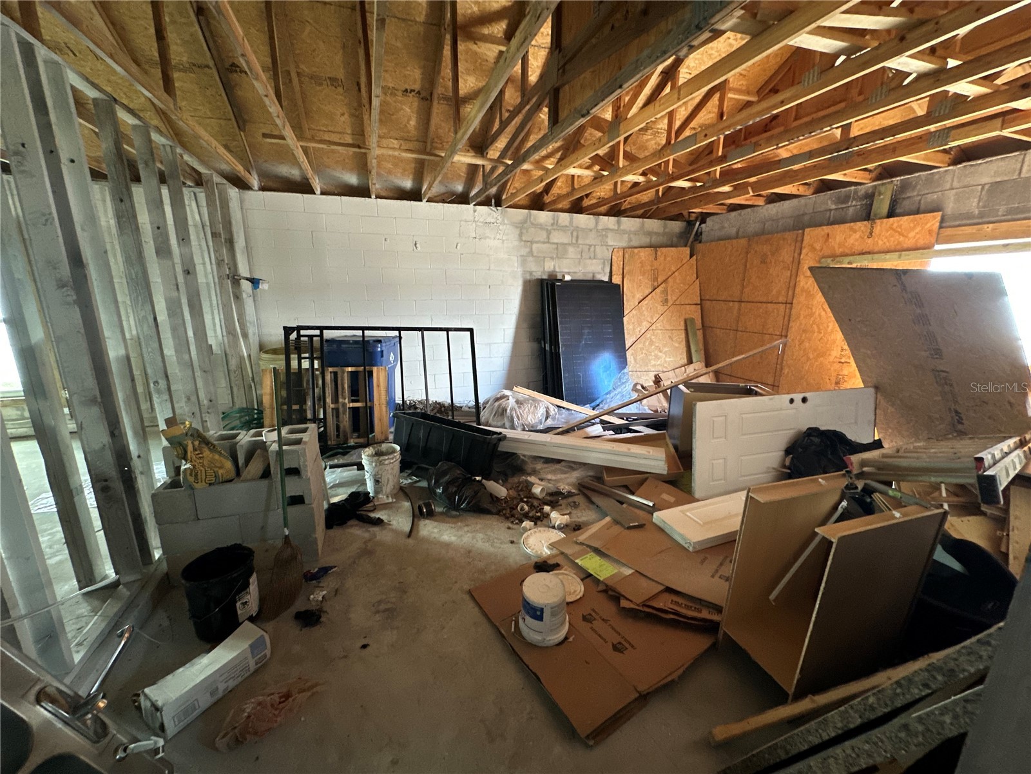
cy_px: 387
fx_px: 417
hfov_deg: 102.1
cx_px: 516
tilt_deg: -13.5
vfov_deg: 85.7
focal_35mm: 14
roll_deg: -0.3
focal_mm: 2.22
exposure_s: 1/60
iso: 640
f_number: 2.2
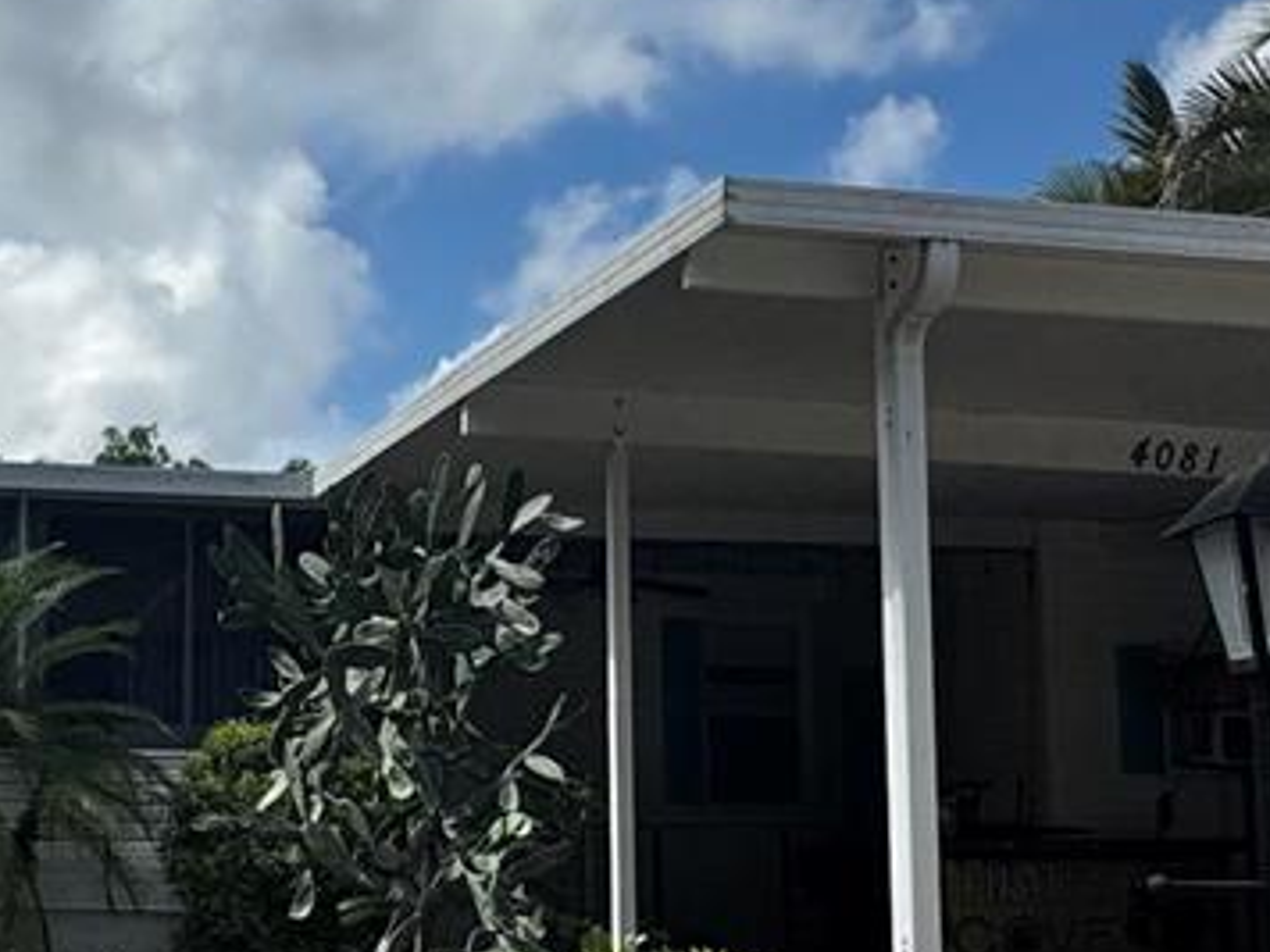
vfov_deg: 23.2
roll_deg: -0.3
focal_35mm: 63
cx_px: 328
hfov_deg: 30.3
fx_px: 2311
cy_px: 603
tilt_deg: +7.4
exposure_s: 1/2770
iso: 50
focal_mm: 2.22
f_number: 2.2
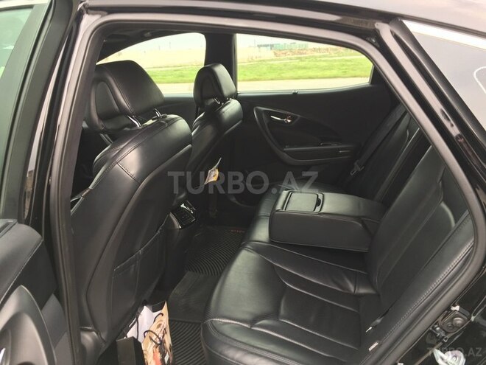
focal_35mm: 29
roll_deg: +1.1
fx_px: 407
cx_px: 243
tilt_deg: -17.7
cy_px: 182
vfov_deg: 48.2
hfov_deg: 61.7
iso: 25
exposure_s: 1/50
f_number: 2.2
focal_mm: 4.15
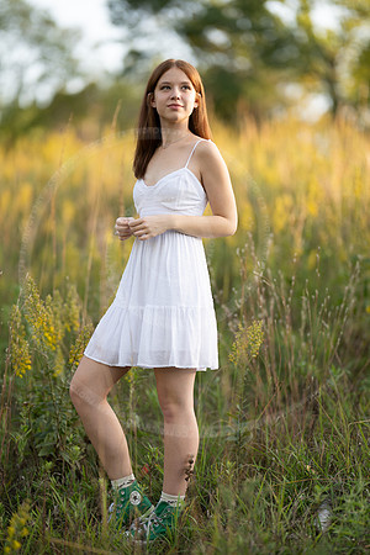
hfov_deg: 16.1
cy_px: 278
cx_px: 185
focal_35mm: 85
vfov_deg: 23.9
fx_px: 1310
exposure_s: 1/1600
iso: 100
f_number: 1.2
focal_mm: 85
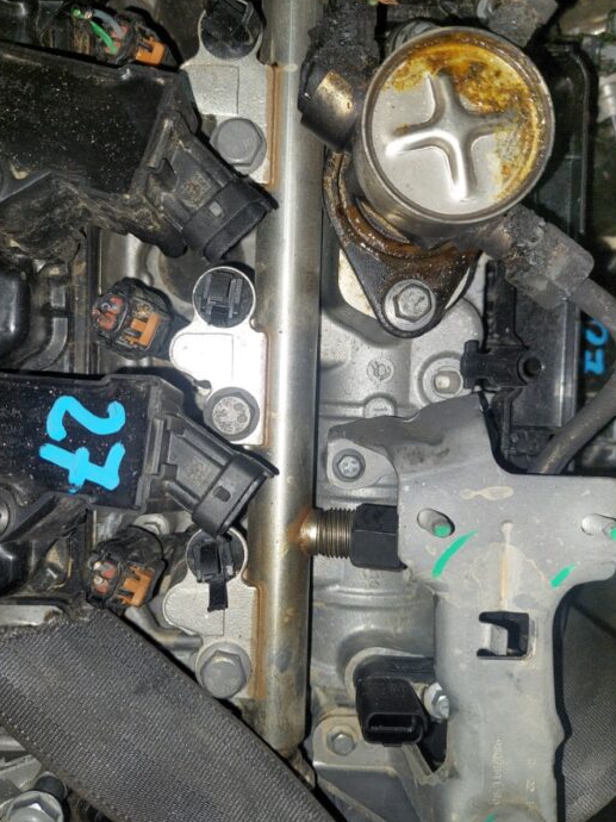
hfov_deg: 48.2
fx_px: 689
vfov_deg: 61.7
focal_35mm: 29
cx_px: 284
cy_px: 409
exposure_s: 1/100
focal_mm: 5.23
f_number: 1.8
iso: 64
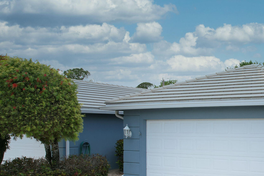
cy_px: 129
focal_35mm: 47
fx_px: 345
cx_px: 239
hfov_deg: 38.9
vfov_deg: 28.3
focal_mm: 8.4
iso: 100
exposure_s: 1/30
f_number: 2.8
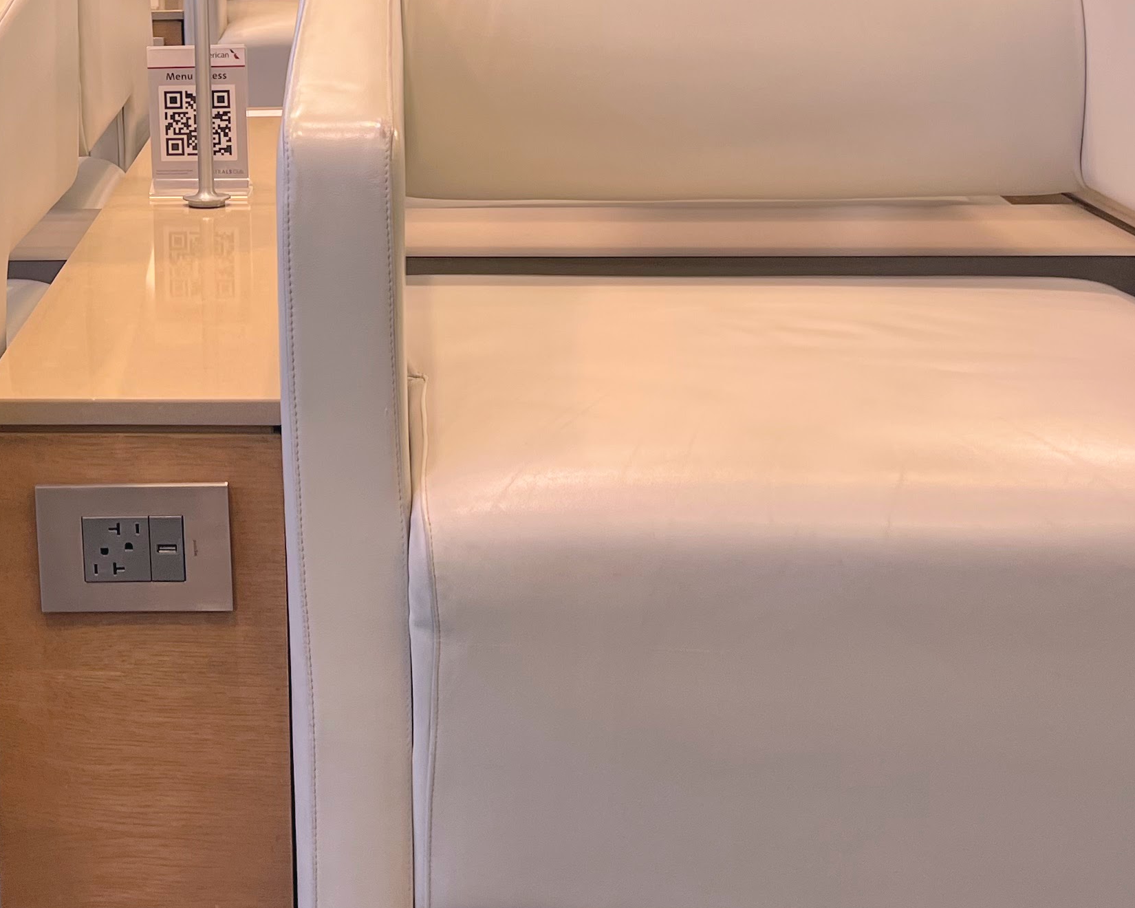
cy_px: 186
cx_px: 115
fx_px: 2083
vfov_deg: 24.2
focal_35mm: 62
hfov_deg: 29.3
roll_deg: +2.0
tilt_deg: -9.0
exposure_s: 1/120
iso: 64
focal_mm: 5.7
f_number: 1.5
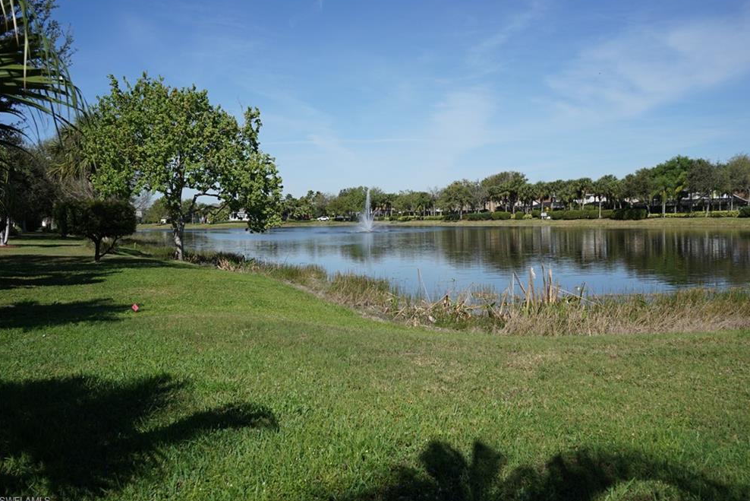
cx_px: 386
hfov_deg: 63.6
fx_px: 604
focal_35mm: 29
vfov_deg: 45.0
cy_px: 249
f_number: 8
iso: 100
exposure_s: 1/500
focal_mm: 28
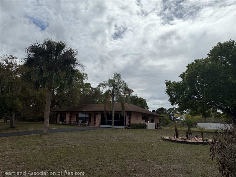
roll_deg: -3.4
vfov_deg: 56.8
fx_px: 164
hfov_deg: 71.6
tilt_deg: +11.7
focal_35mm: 24
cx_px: 118
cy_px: 88
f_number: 1.78
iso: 64
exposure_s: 1/17544
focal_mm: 6.76
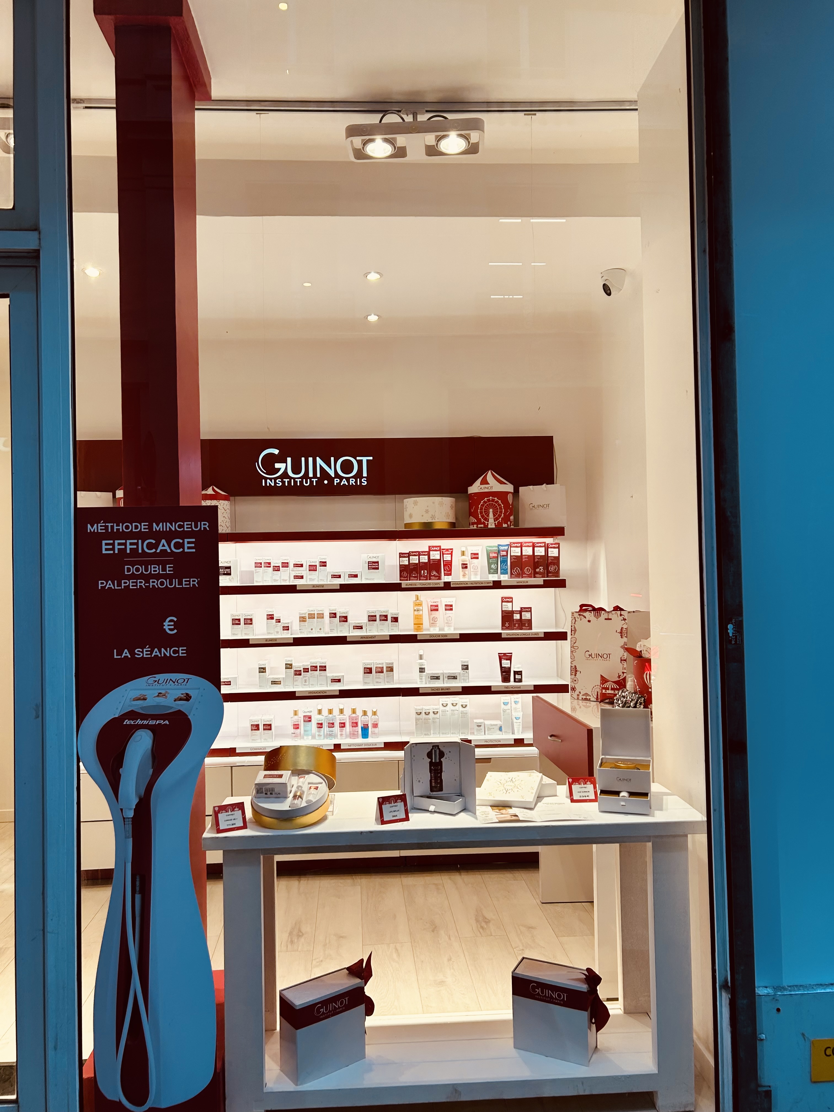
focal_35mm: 26
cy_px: 556
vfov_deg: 67.3
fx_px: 835
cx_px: 417
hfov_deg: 53.1
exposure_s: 1/100
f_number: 1.5
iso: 64
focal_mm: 5.7
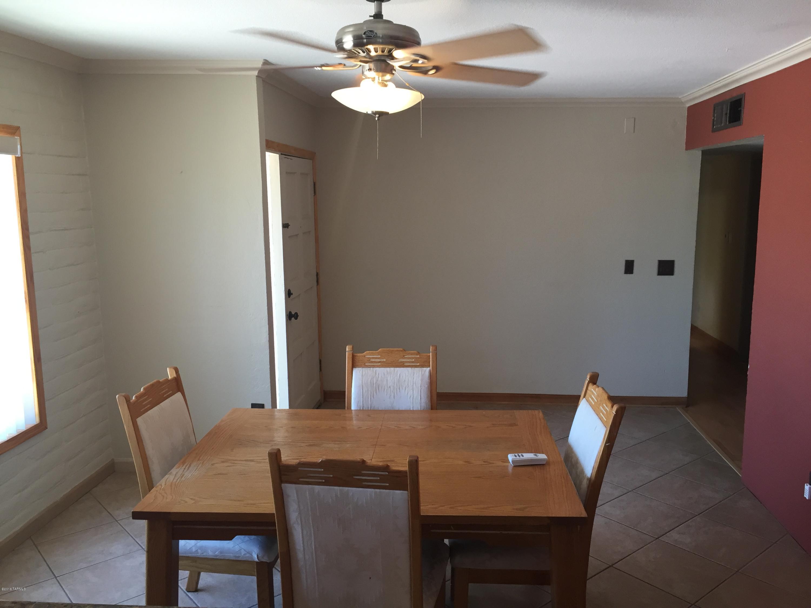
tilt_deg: -10.8
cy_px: 304
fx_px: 679
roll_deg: +0.0
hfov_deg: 61.7
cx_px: 406
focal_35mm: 29
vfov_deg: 48.2
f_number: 2.2
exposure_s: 1/30
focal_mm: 4.15
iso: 32
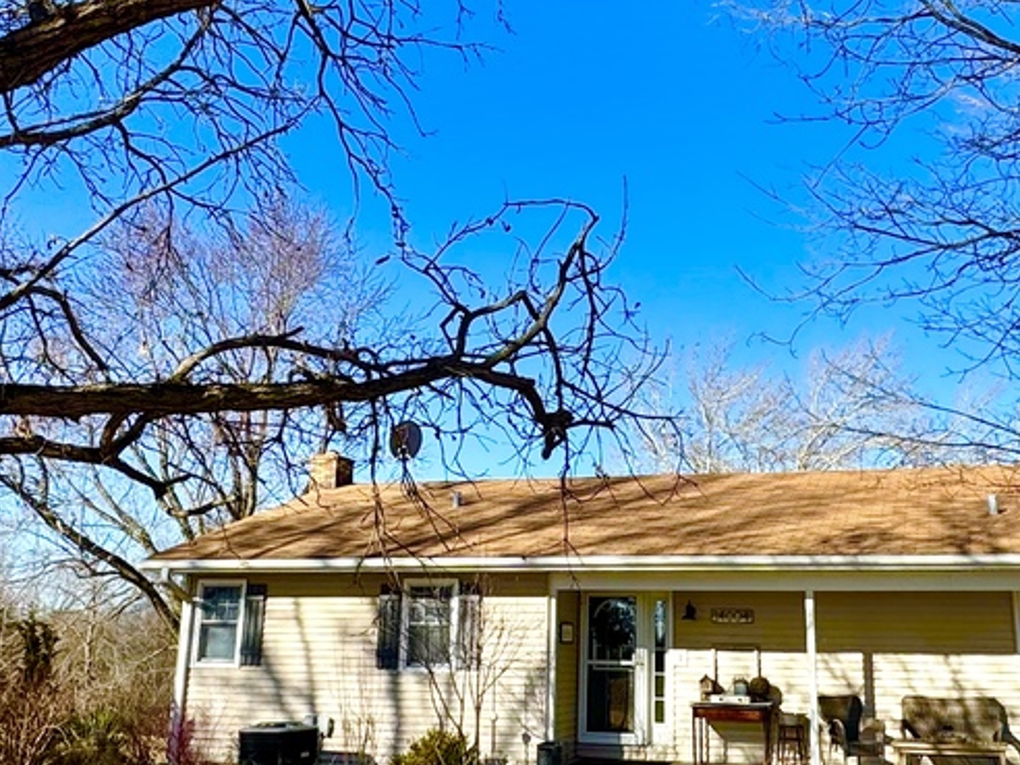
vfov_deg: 35.0
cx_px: 585
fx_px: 1208
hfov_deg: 45.6
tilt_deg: +16.9
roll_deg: -0.7
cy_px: 307
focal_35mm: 41
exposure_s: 1/1536
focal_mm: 2.22
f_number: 2.2
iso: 40
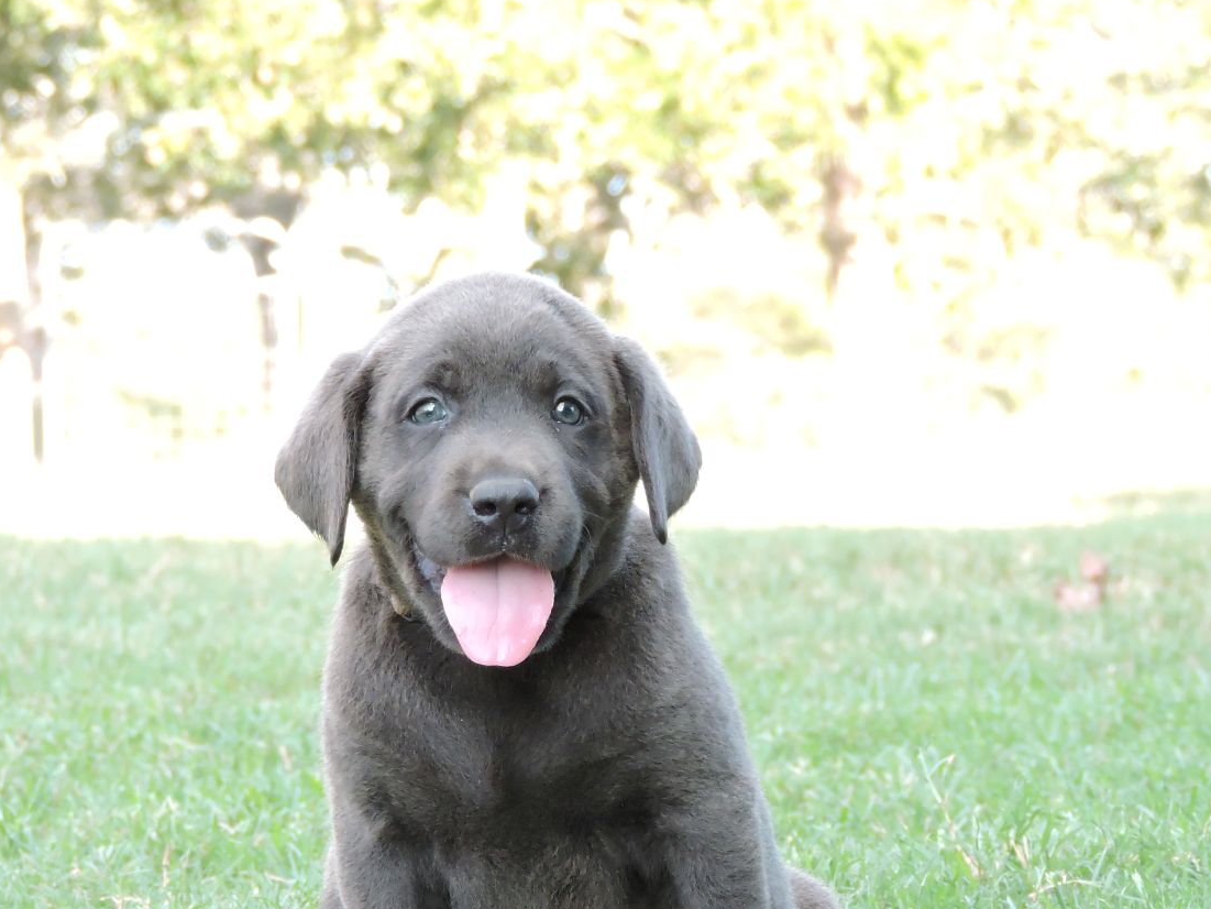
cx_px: 558
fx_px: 8642
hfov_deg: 8.0
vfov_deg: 6.0
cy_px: 543
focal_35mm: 247
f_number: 4.5
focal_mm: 30.3
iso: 560
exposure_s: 1/200
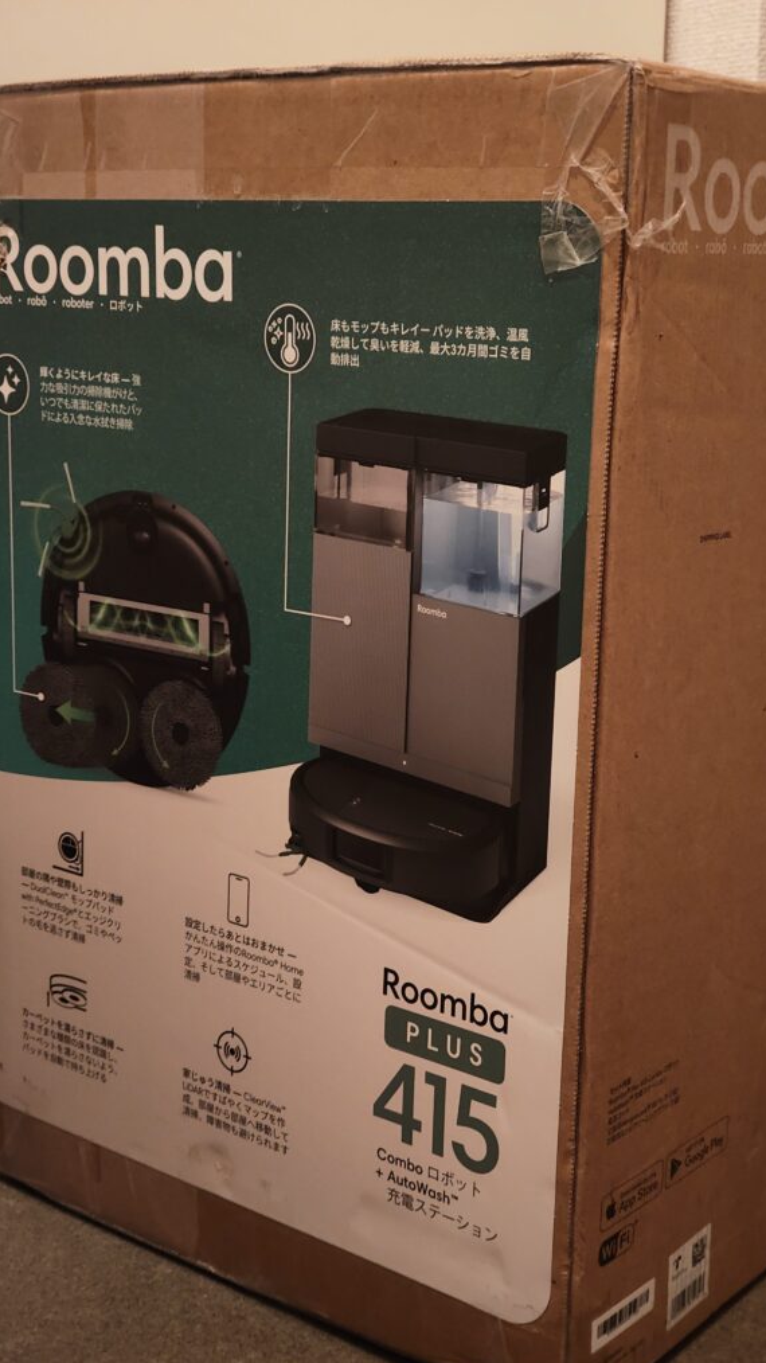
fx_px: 1987
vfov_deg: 37.9
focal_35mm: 55
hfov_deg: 21.8
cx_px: 406
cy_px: 686
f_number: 2
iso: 3995
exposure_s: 1/33.3
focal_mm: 7.1
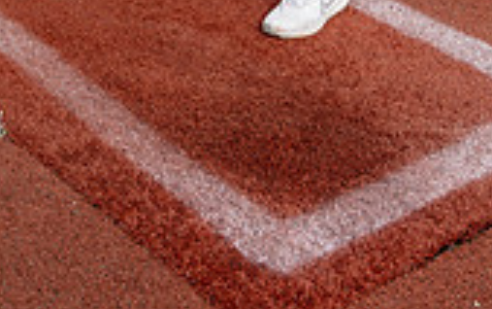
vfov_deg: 12.0
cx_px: 125
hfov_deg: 21.7
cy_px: -341
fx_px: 1275
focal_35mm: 95
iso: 80
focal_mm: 35
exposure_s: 1/200
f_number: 5.6
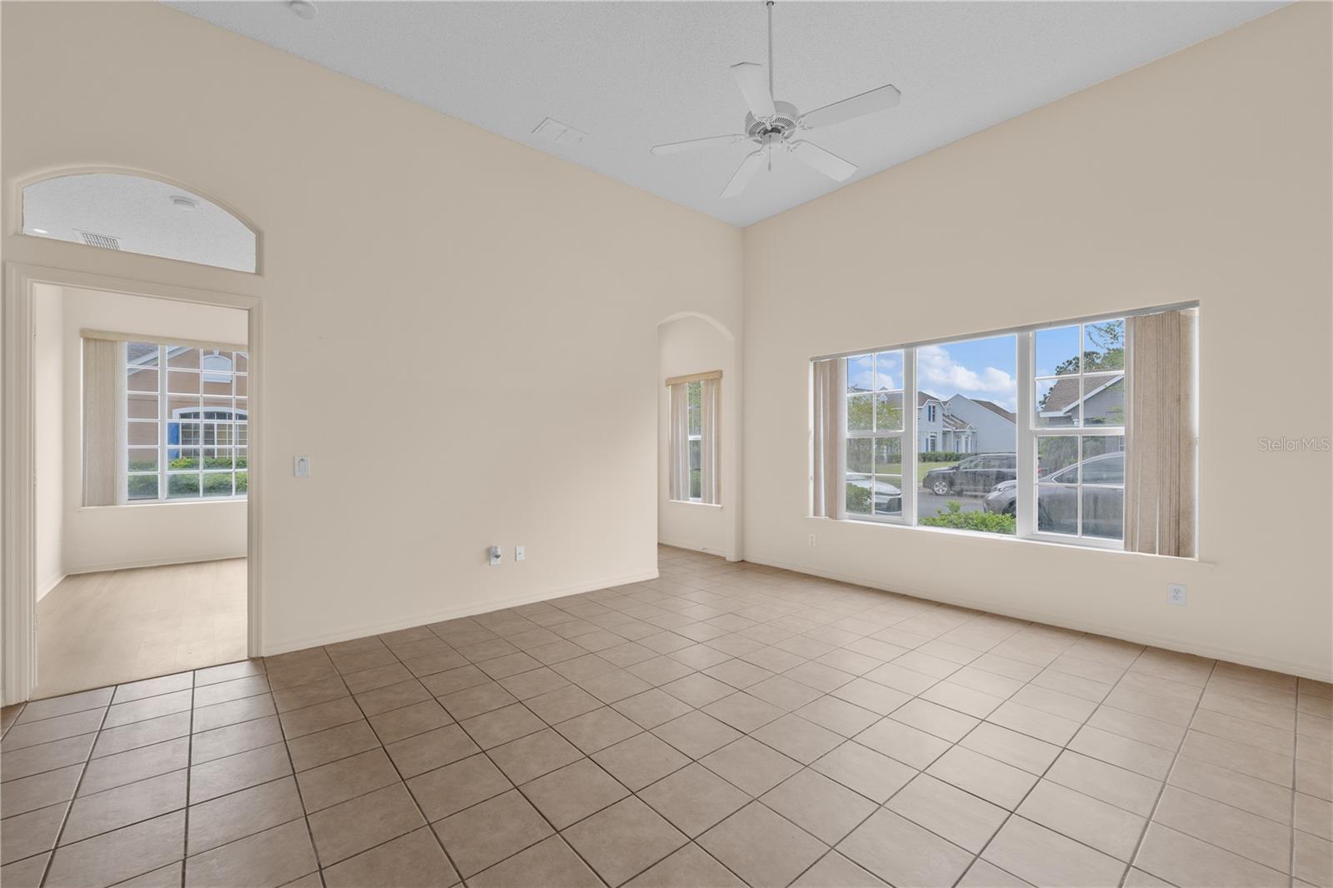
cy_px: 444
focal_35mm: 14
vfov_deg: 81.2
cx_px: 666
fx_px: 518
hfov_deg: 104.3
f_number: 8
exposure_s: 1/25
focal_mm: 14
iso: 320
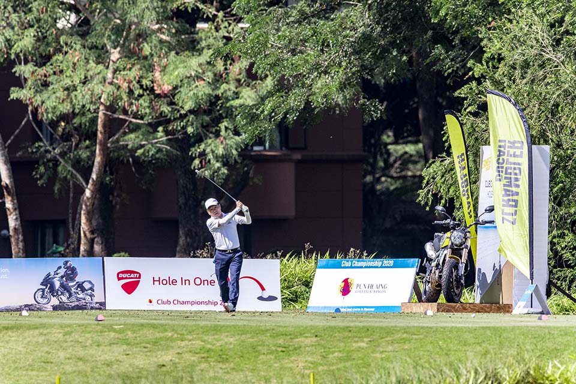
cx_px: 288
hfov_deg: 3.2
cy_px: 192
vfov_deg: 2.1
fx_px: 10399
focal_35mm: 650
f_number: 8
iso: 1000
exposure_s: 1/1600
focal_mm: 650
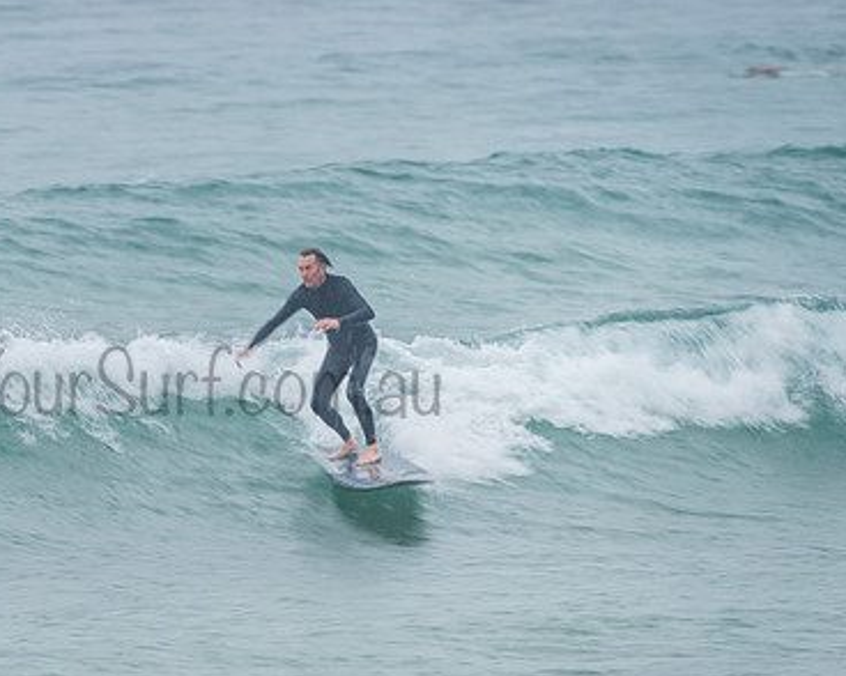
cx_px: 198
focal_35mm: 740
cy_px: 362
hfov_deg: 2.6
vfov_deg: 2.1
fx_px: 18519
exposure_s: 1/30
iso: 140
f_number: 5.6
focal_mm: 500
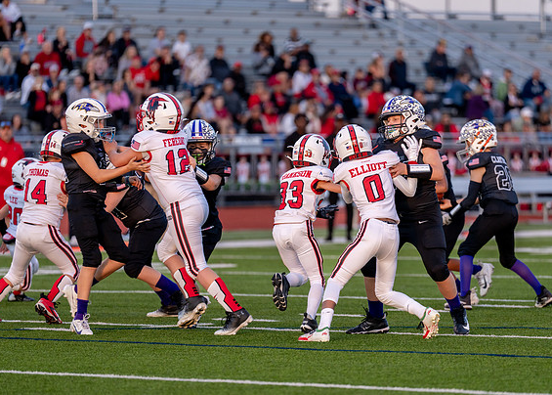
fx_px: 4078
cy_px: 239
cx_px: 330
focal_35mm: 260
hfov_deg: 7.7
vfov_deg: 5.5
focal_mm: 200
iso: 500
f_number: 2.8
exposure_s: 1/1250
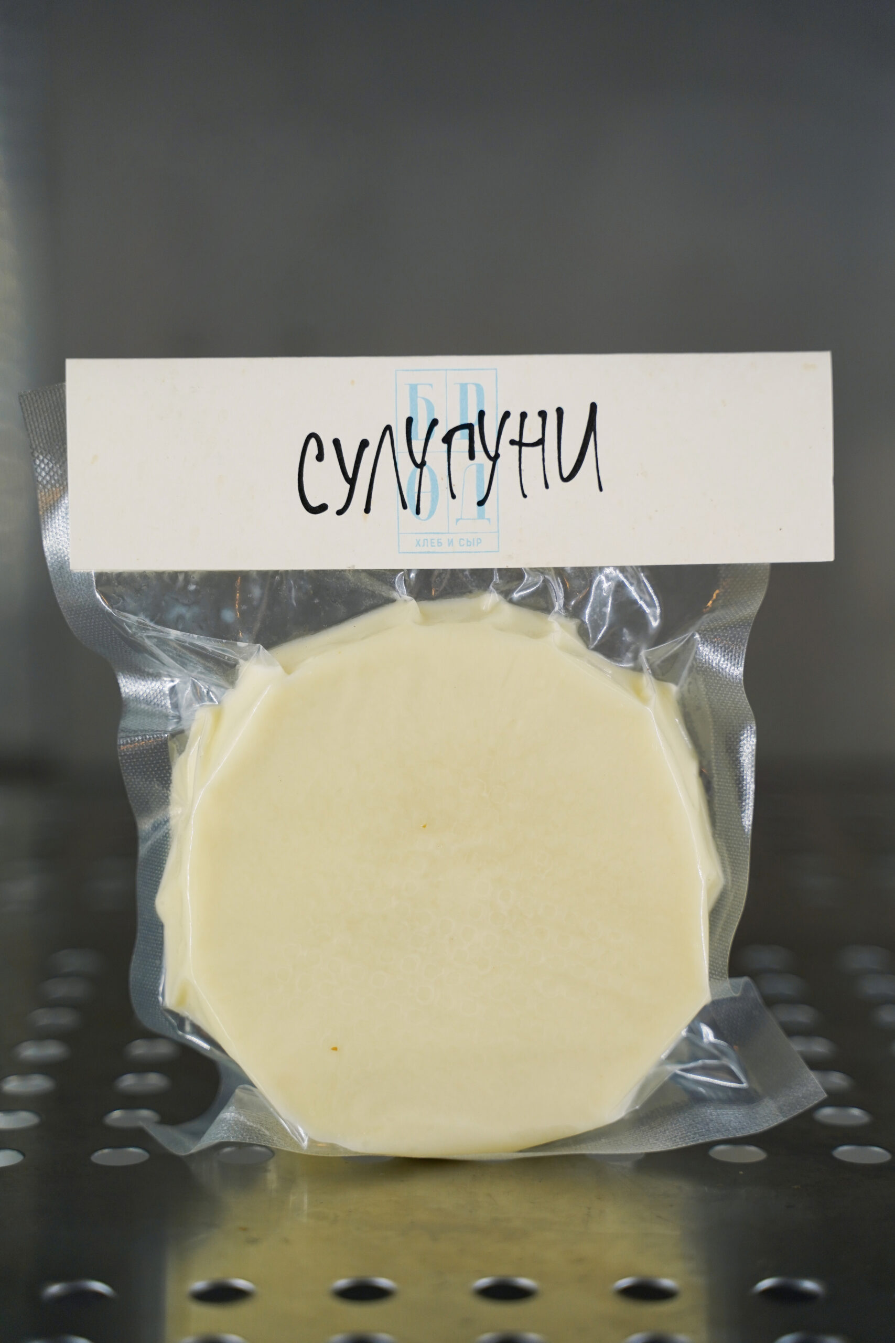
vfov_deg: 27.0
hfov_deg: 18.2
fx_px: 2796
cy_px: 672
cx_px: 448
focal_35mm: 75
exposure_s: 1/250
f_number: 2.8
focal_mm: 75
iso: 400
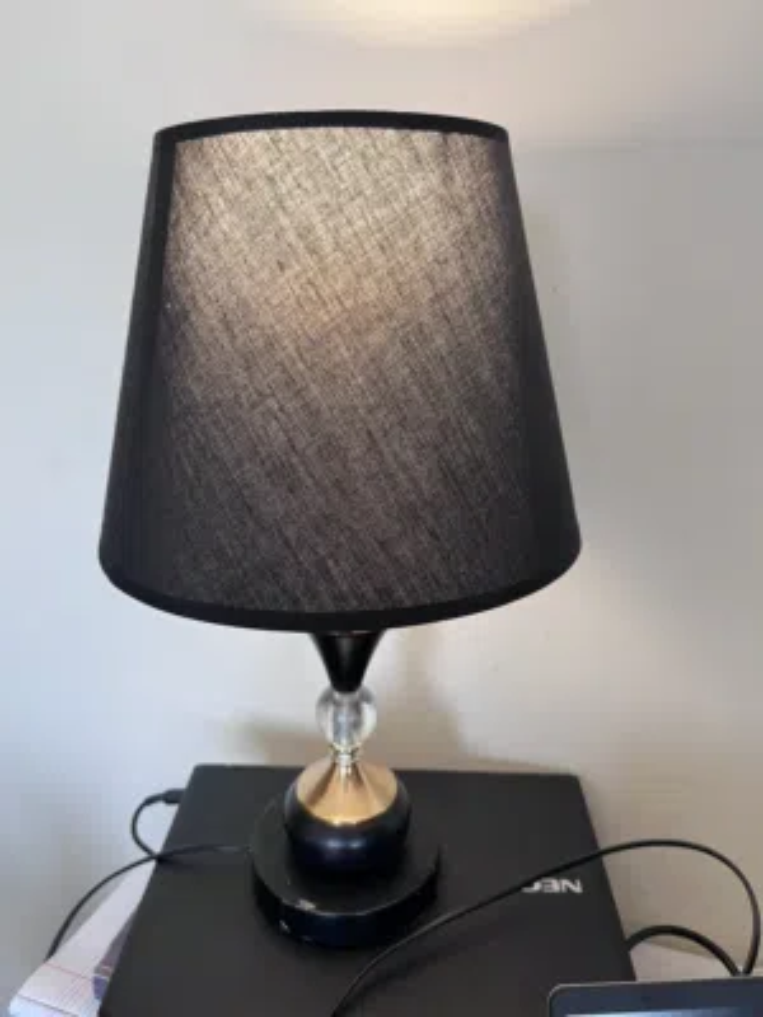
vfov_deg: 67.3
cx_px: 382
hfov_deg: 53.1
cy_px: 508
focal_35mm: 26
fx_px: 764
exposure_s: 1/50
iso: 64
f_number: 1.6
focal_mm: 5.1
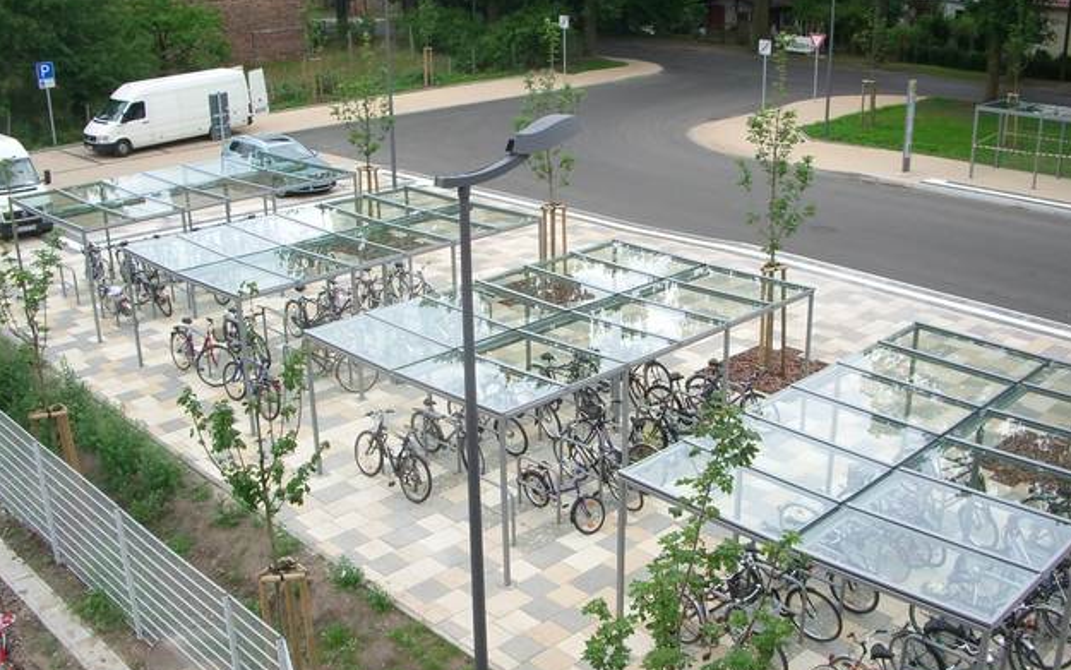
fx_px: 1109
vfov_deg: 33.6
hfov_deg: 51.5
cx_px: 533
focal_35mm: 38
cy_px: 363
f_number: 4.3
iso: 80
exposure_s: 1/200
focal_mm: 5.8
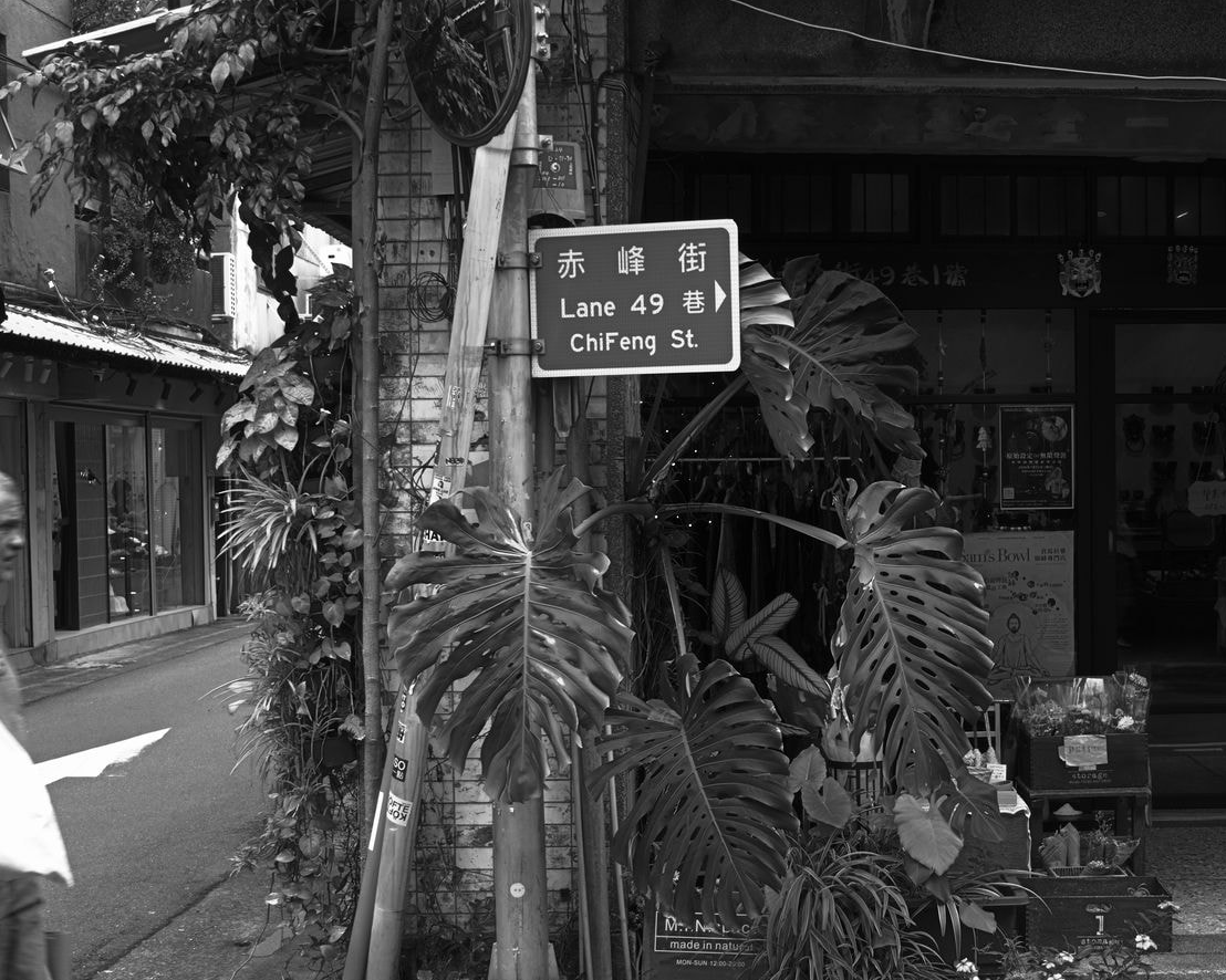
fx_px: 2140
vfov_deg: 25.8
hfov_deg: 31.6
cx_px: 841
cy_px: 557
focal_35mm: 59
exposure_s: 1/60
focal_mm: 34
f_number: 4.5
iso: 125
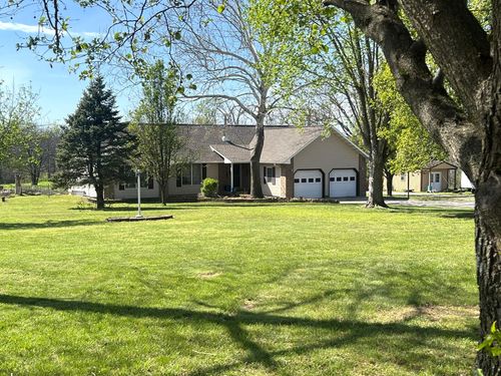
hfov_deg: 40.4
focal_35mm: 47
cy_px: 188
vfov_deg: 30.9
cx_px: 250
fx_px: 680
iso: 50
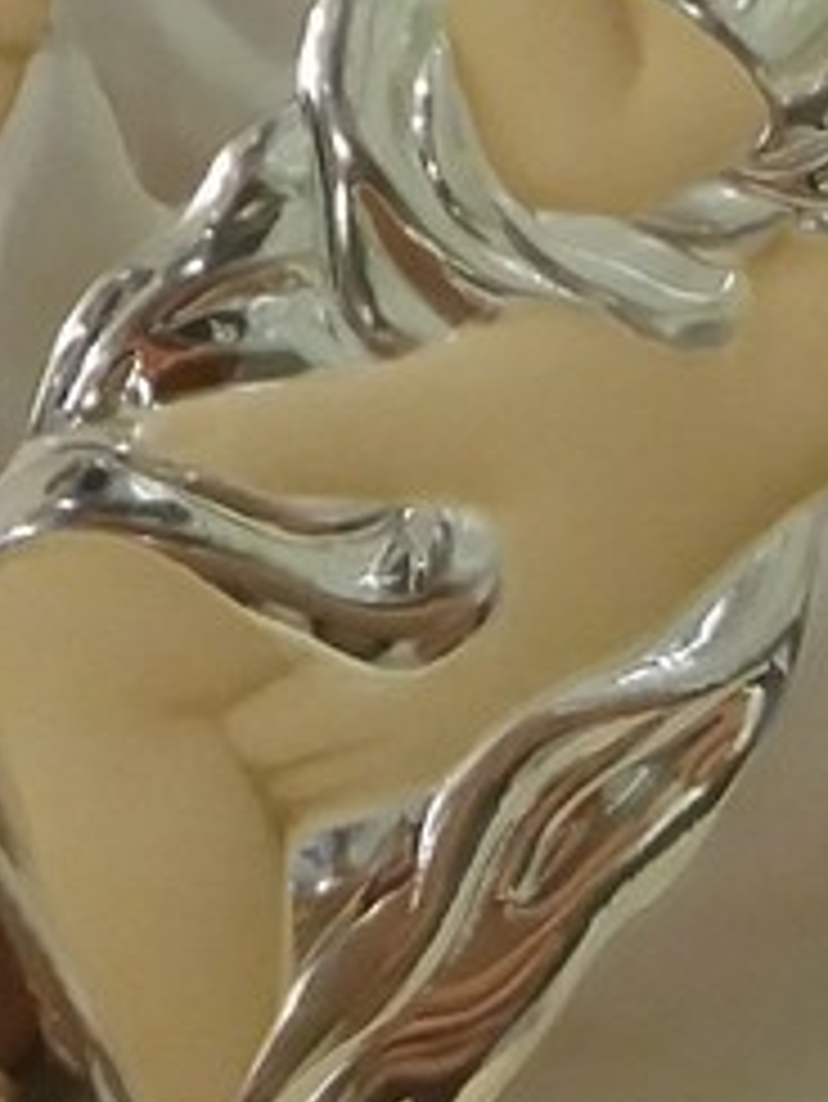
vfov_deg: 13.0
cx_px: 0
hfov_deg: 10.1
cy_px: -414
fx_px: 4652
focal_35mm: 146
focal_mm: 3.7
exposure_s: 1/20
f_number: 1.9
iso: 160
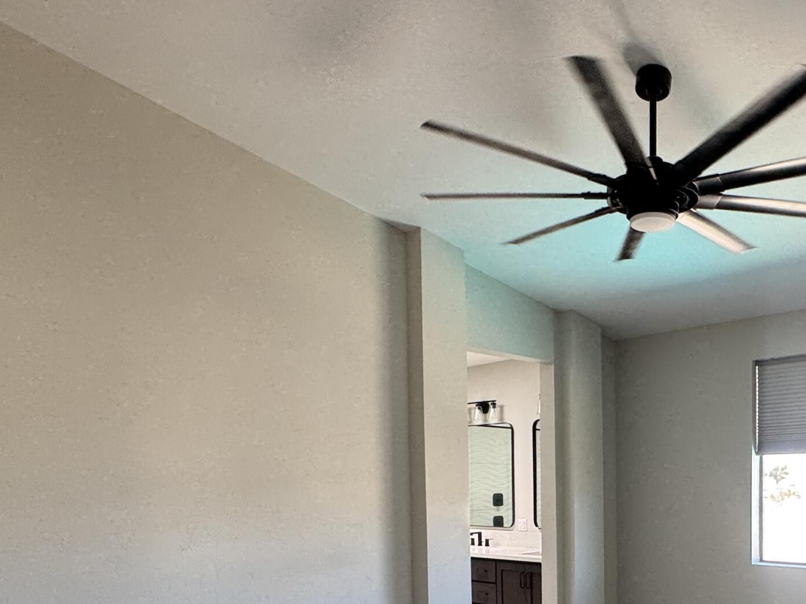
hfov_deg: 56.9
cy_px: 519
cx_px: 607
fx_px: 699
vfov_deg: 43.6
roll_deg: +0.5
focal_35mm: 30
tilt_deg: -3.8
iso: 160
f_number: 2.2
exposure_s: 1/99
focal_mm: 2.22
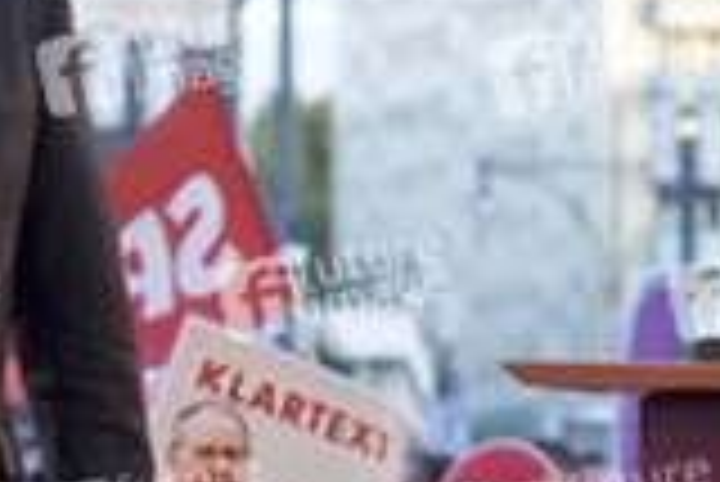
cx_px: 212
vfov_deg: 4.4
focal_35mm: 315
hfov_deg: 6.5
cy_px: 176
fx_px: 6306
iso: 1600
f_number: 7.1
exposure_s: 1/320
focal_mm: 112
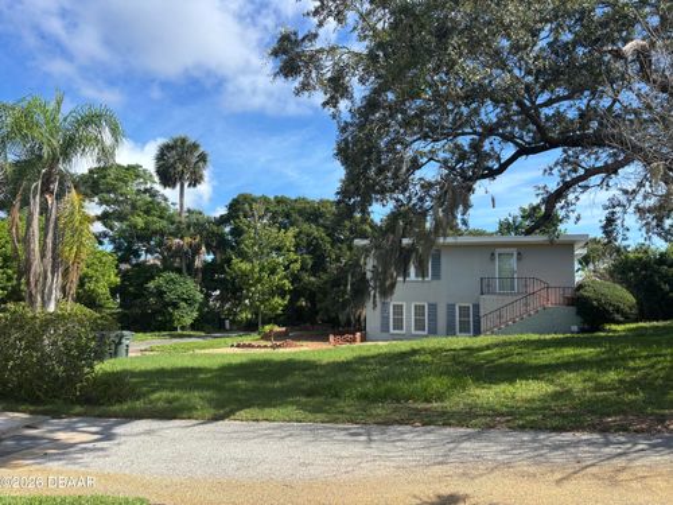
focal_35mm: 26
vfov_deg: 53.1
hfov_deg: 67.3
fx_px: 505
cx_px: 336
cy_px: 252
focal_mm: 5.96
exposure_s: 1/2105
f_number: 1.6
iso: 50
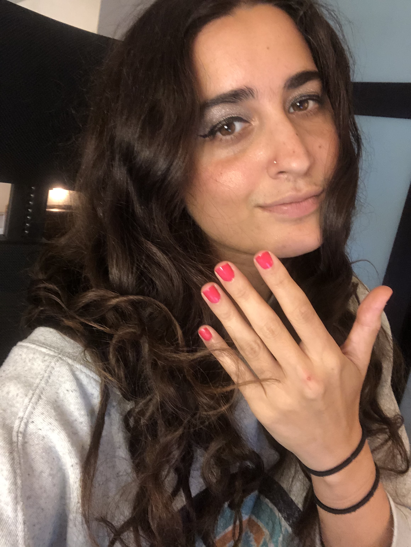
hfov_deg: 44.2
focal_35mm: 32
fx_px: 506
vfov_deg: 56.8
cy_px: 274
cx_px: 206
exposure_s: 1/40
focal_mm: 2.87
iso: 250
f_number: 2.2
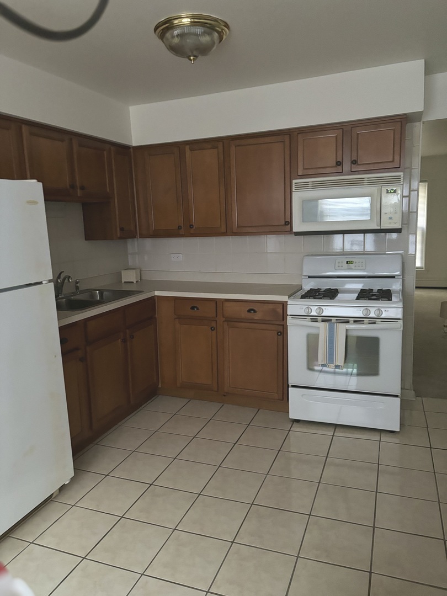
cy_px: 298
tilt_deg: -10.0
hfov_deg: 53.1
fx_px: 448
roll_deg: +1.1
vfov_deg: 67.3
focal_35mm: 26
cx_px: 224
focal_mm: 5.96
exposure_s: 1/40
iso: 640
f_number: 1.6
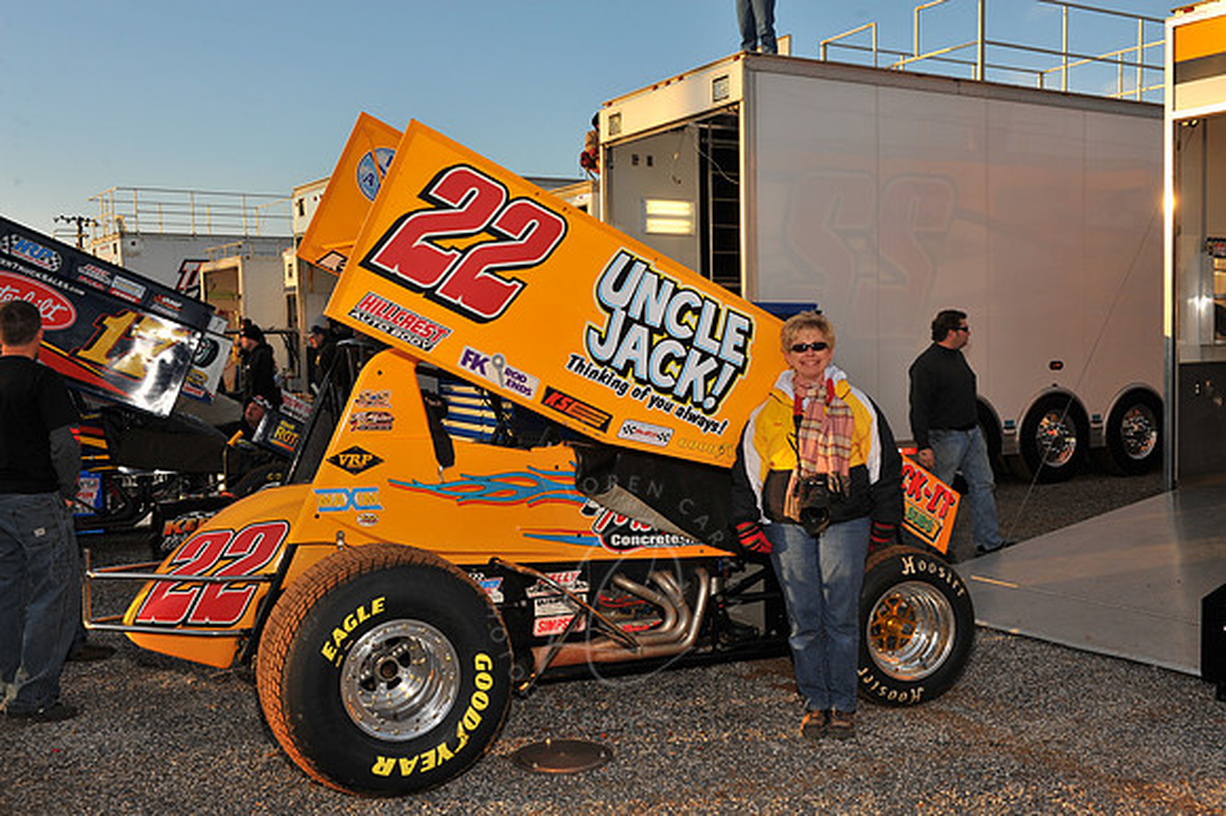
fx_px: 1293
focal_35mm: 38
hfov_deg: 50.7
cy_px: 408
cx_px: 613
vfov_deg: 35.0
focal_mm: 38
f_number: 10
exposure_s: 1/250
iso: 250
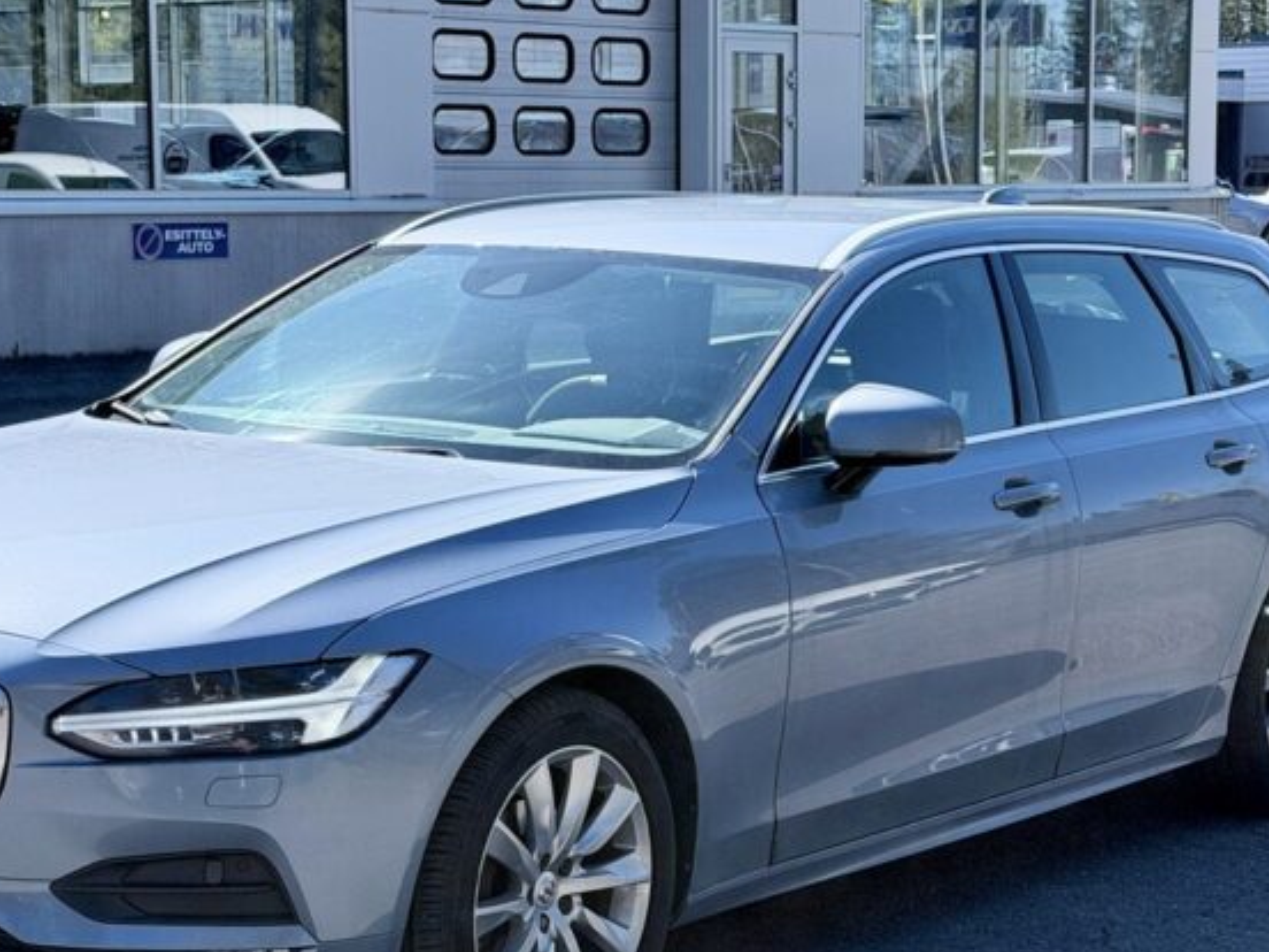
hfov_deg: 22.0
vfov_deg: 16.6
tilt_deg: -6.5
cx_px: 589
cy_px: 584
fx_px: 3263
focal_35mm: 89
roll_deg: +0.4
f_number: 1.78
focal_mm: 6.76
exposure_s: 1/3226
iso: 100
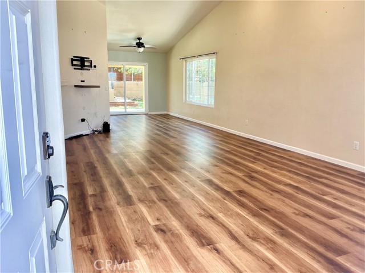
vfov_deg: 48.2
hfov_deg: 61.7
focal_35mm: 29
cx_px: 182
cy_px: 136
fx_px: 306
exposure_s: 1/120
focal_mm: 3
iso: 32
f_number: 1.8
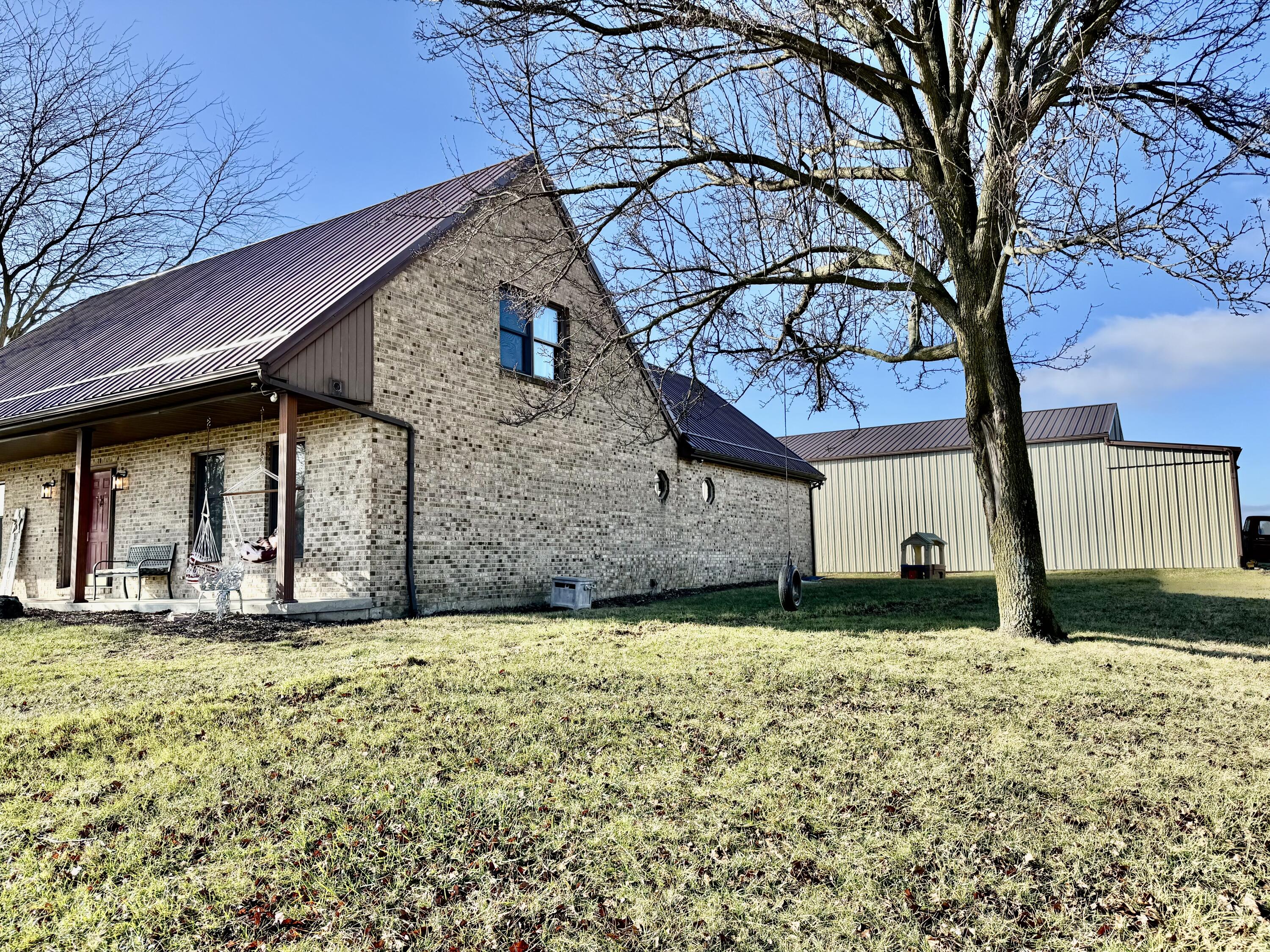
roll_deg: +0.5
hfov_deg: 71.6
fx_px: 881
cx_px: 635
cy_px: 476
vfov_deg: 56.8
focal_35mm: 24
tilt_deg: +5.3
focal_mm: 6.76
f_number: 1.78
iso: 80
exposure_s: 1/2506
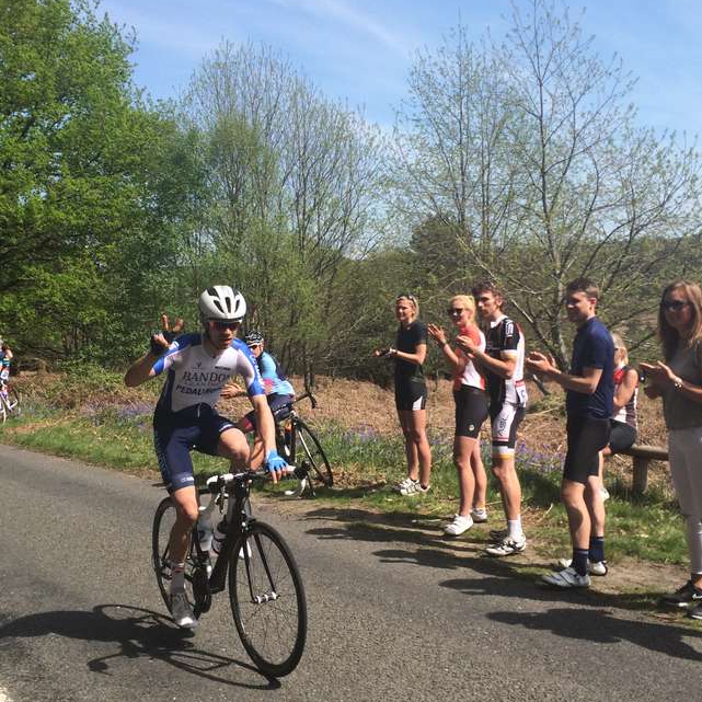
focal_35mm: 40
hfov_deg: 41.9
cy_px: 347
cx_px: 355
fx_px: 918
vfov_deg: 41.9
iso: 32
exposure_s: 1/1866
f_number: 2.2
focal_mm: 4.15
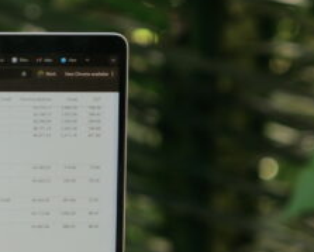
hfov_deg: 7.1
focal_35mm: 267
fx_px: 2485
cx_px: -138
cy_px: 236
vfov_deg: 5.8
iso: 200
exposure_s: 1/125
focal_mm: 62
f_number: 3.5
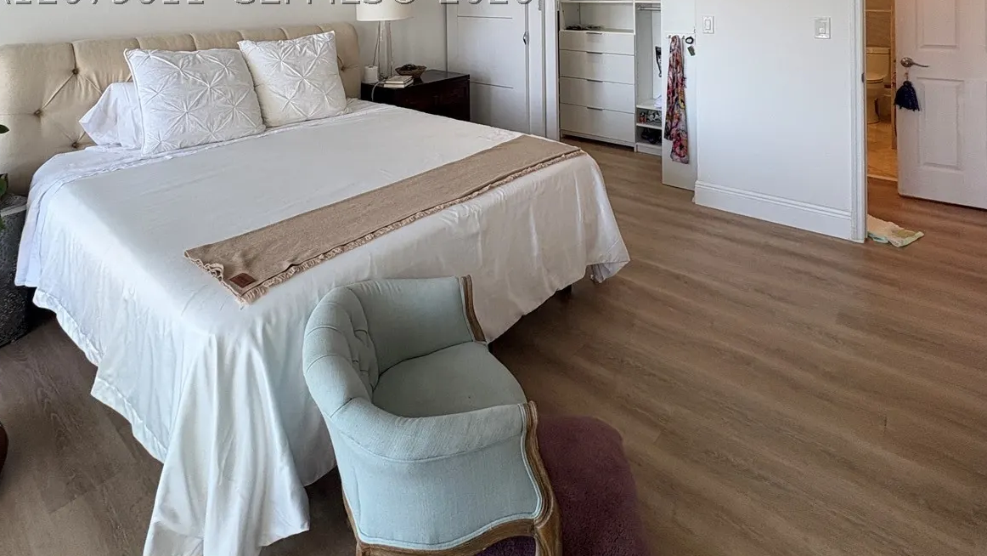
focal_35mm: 21
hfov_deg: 83.8
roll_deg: +0.0
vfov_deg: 44.7
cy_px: -11
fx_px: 550
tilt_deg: +0.1
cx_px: 483
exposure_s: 1/120
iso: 125
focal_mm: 2.22
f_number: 2.2
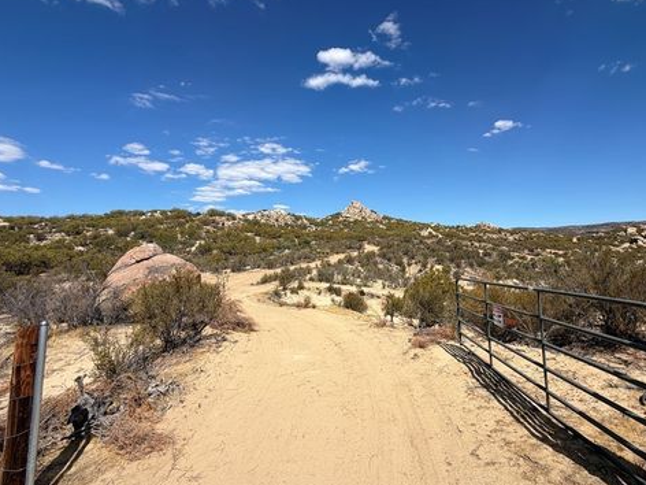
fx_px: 355
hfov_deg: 84.5
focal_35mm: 19
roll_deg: +0.8
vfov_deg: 68.4
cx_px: 346
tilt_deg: +7.4
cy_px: 210
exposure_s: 1/1087
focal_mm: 2.22
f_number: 2.2
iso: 20
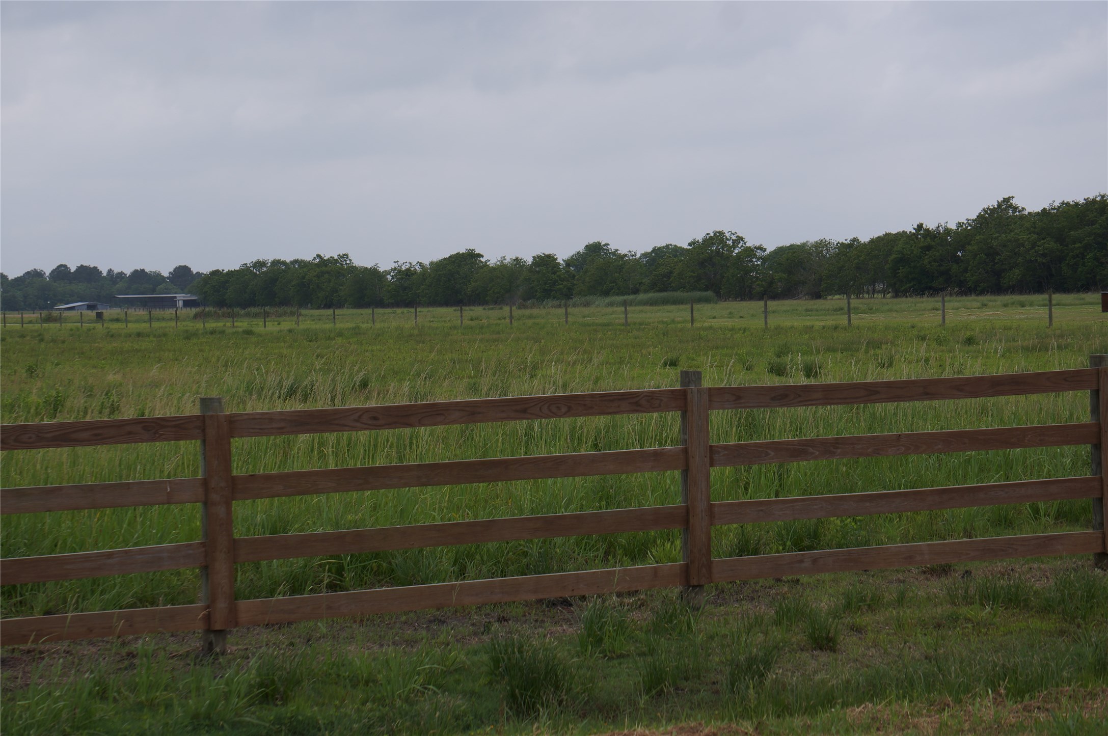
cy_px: 368
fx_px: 2536
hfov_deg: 24.6
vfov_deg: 16.5
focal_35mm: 82
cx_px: 554
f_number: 6.3
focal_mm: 55
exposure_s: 1/500
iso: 100
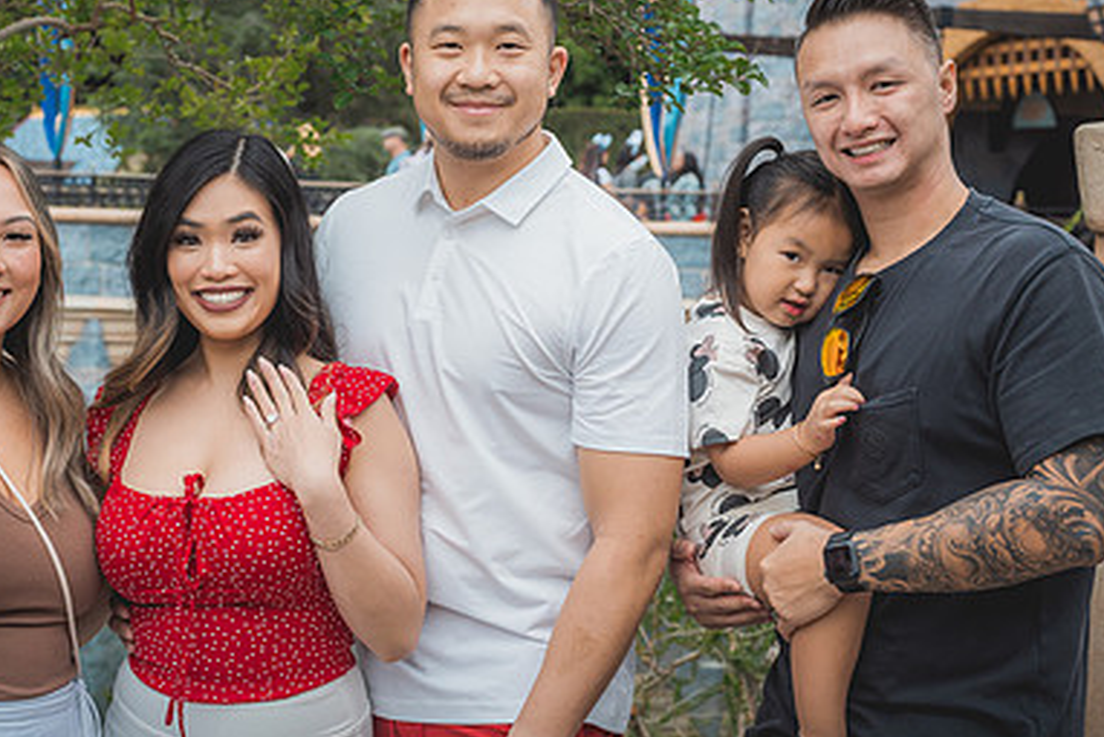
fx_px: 2331
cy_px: 354
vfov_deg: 18.0
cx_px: 451
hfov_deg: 26.6
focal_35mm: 76
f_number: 4.5
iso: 250
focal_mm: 50
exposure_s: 1/160
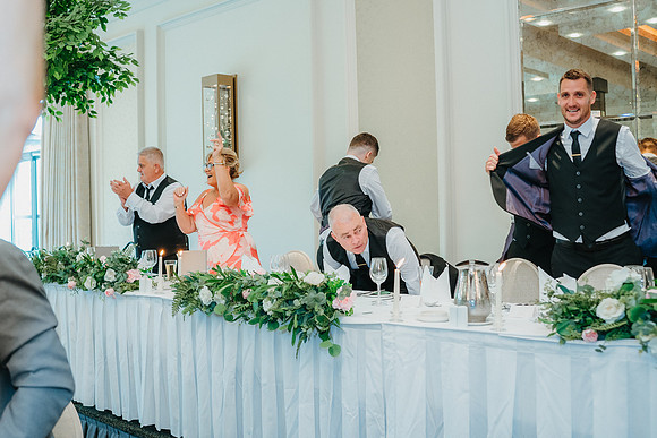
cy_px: 219
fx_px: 746
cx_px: 273
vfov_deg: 32.8
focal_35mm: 41
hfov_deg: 47.3
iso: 1600
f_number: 2.8
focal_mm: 35
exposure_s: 1/125
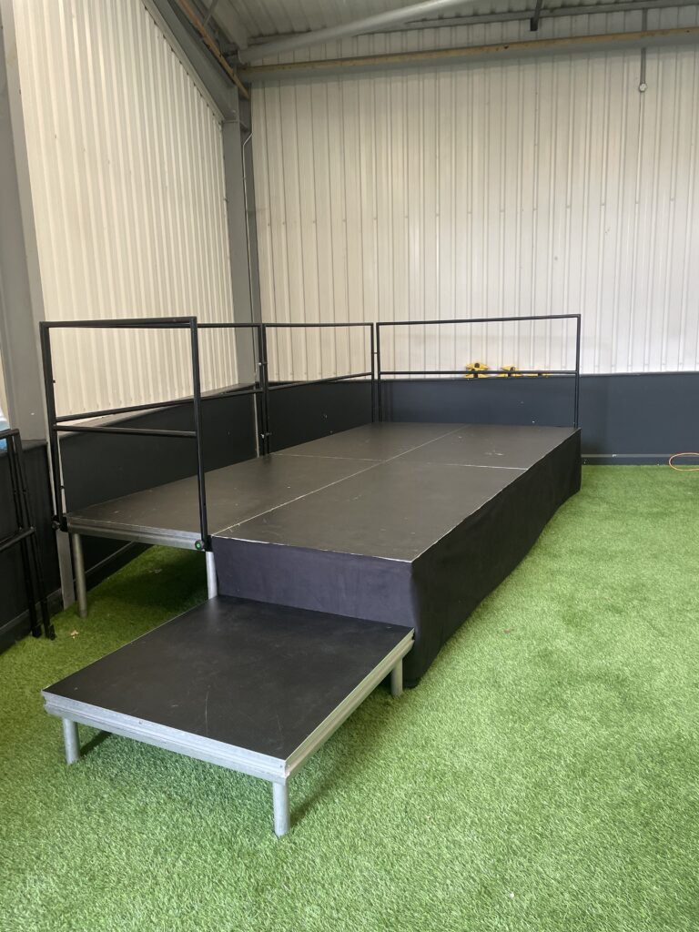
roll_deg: +2.7
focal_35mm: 26
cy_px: 466
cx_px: 350
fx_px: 700
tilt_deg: -8.9
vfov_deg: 67.3
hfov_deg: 53.1
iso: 125
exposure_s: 1/110
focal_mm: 4.2
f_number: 1.6
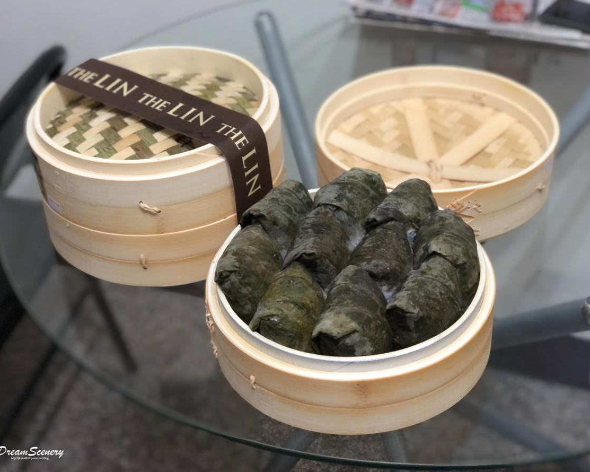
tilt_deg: -38.8
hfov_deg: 31.5
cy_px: 237
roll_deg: +2.5
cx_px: 296
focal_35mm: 60
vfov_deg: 25.4
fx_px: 1048
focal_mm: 6.6
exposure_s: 1/30
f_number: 2.8
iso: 500
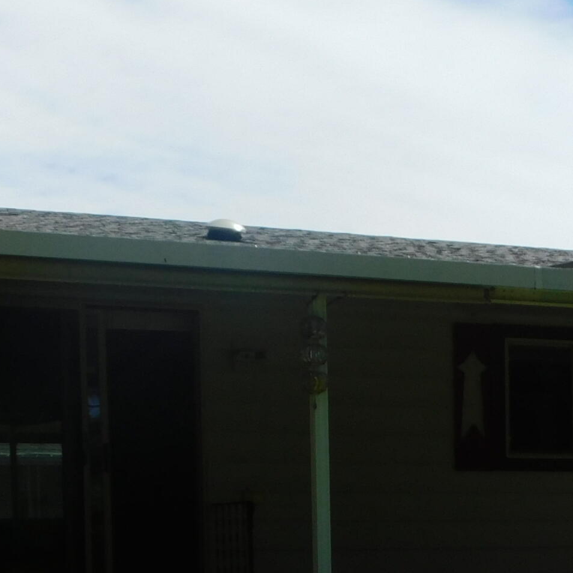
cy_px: 648
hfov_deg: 16.8
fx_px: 1873
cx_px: 641
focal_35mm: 100
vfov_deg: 16.8
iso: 125
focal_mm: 6.3
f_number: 3.5
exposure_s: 1/1250
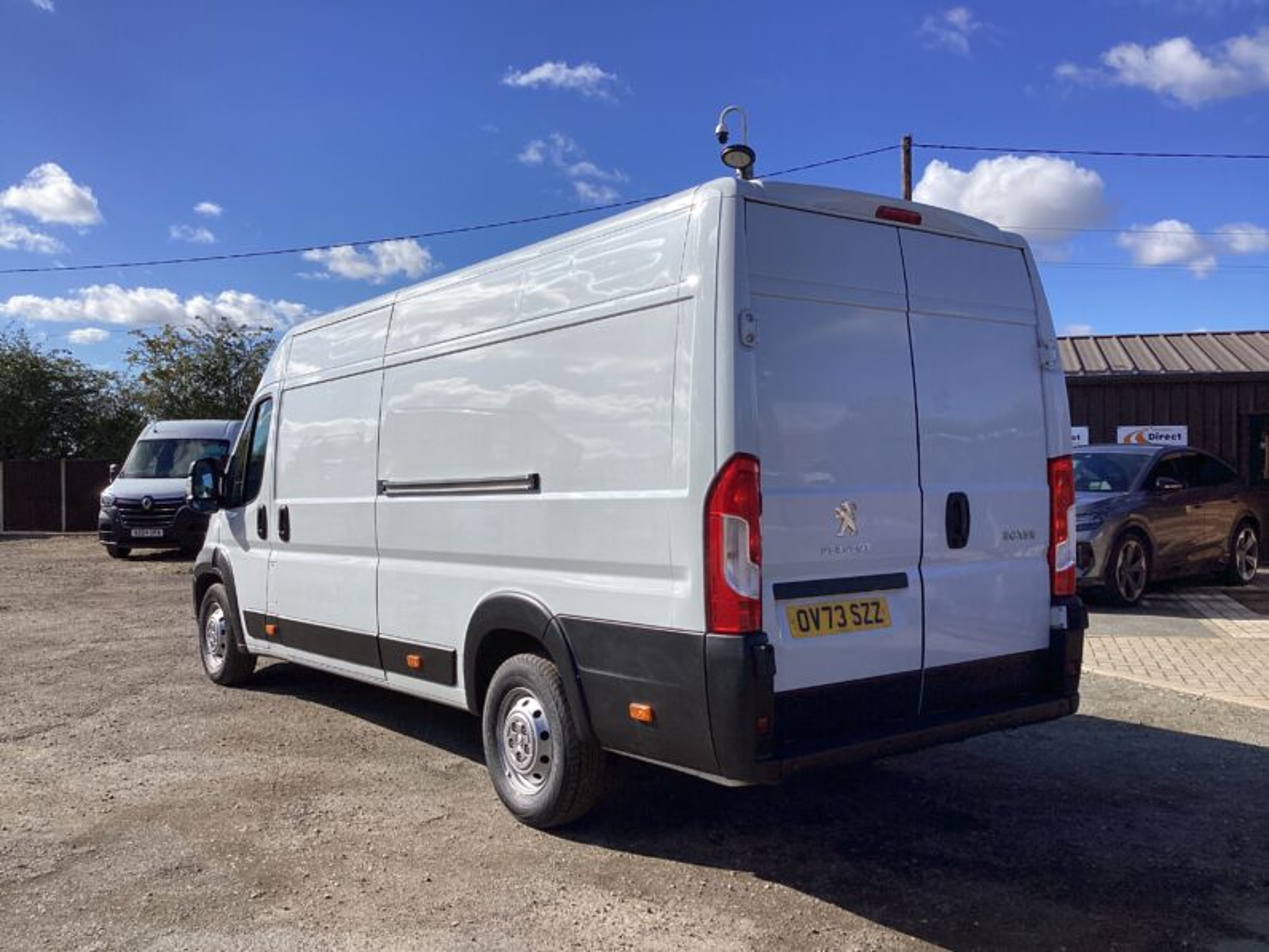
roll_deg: -0.5
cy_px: 476
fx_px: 1136
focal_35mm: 31
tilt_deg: -0.2
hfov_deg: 58.4
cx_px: 634
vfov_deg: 45.4
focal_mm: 3.3
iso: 25
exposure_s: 1/2092
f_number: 2.4
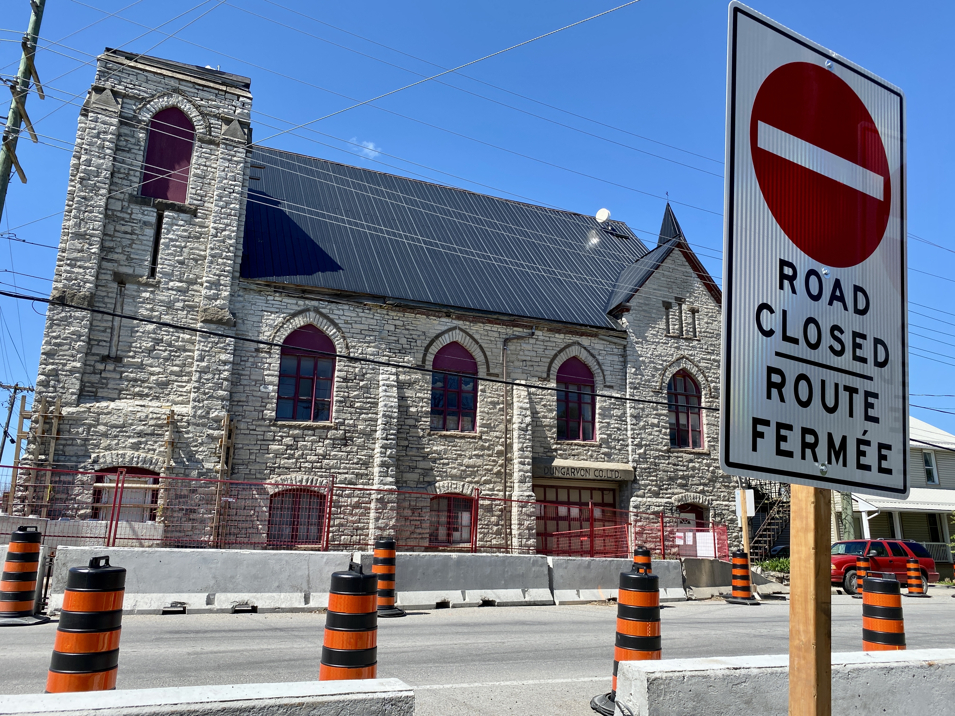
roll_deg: -0.3
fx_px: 717
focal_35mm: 26
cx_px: 478
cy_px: 358
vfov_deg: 53.1
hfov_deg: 67.3
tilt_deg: +13.8
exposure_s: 1/1779
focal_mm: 4.25
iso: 32
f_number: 1.8
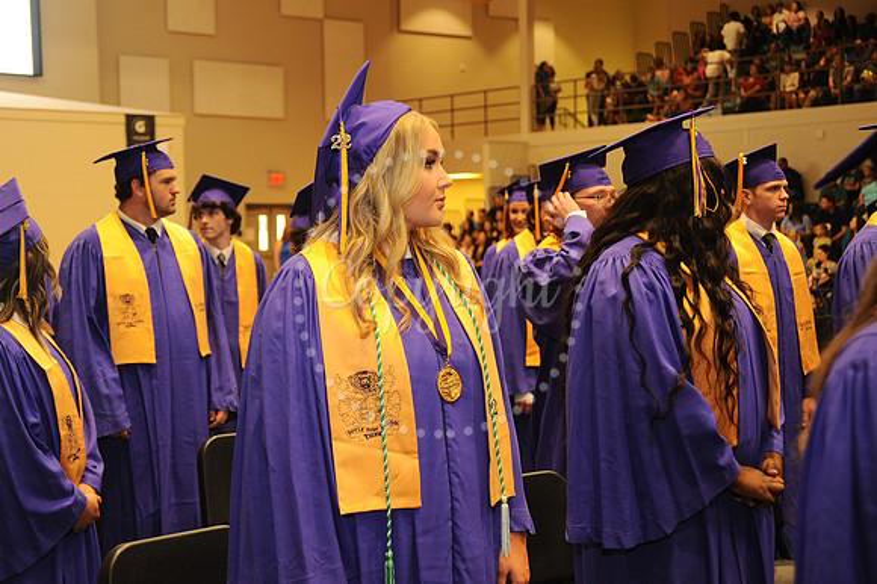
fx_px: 1461
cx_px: 438
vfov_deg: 22.6
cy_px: 292
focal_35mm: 60
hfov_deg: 33.4
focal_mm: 60
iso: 1250
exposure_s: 1/60
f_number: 5.6
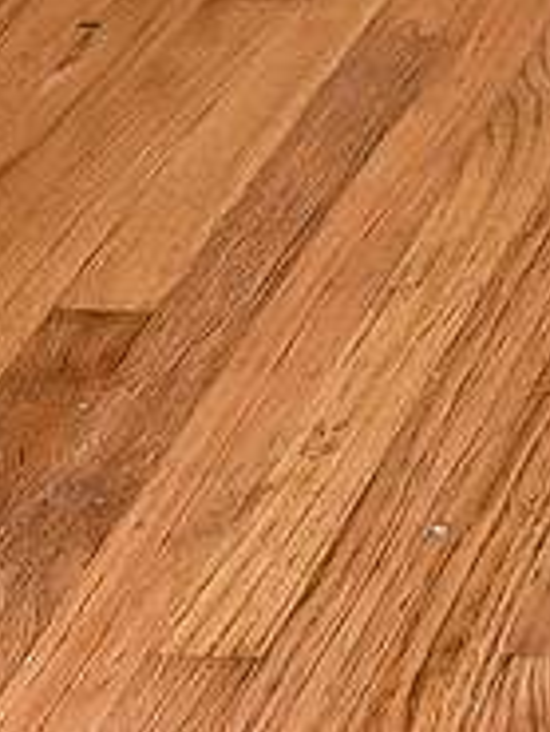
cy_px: -1965
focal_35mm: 170
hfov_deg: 7.7
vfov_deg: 8.2
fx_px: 3597
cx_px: 1626
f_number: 8
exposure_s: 1/13
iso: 400
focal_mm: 16
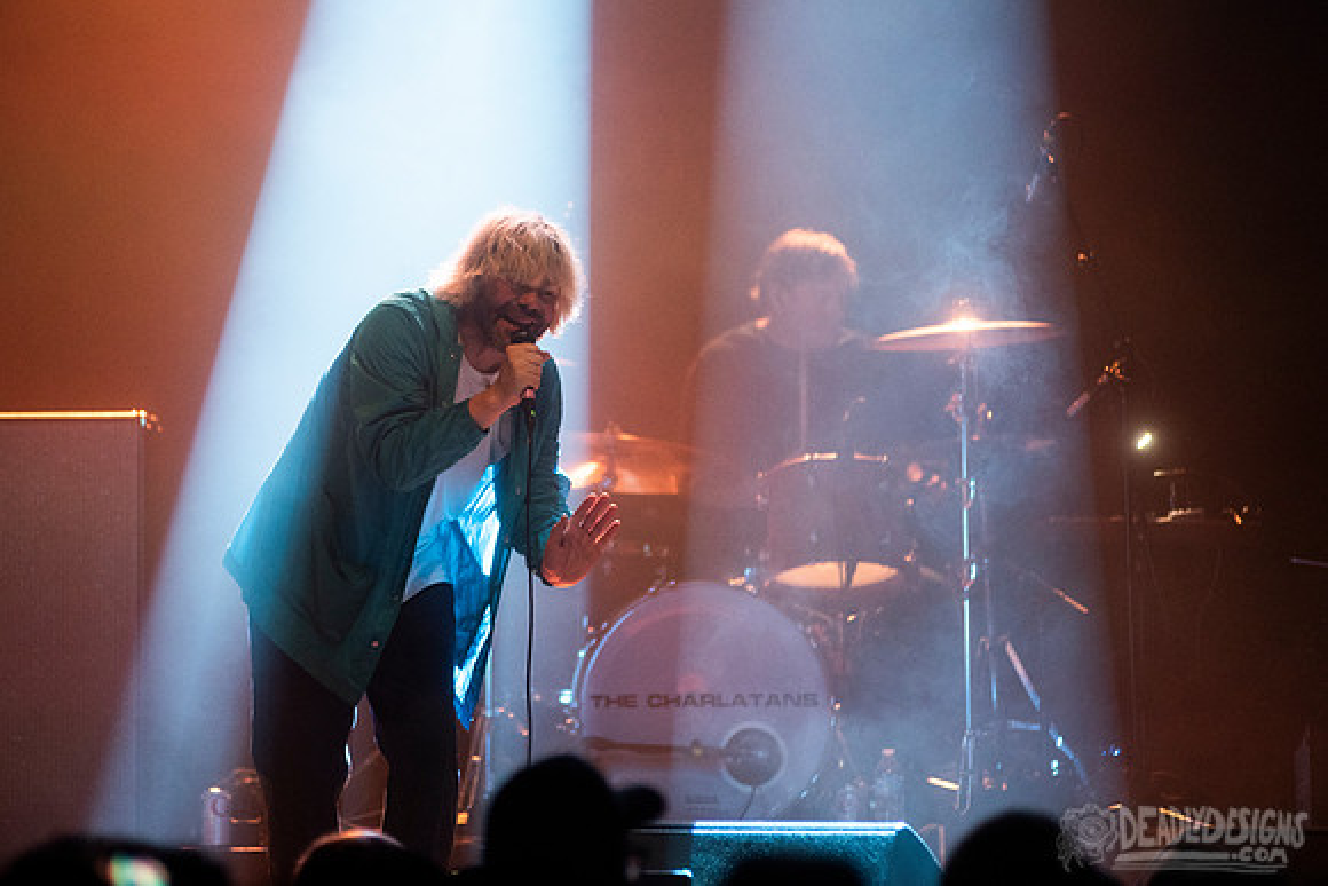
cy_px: 365
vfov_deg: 5.3
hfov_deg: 8.0
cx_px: 548
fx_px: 9503
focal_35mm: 258
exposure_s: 1/250
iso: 2500
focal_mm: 200
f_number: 3.2
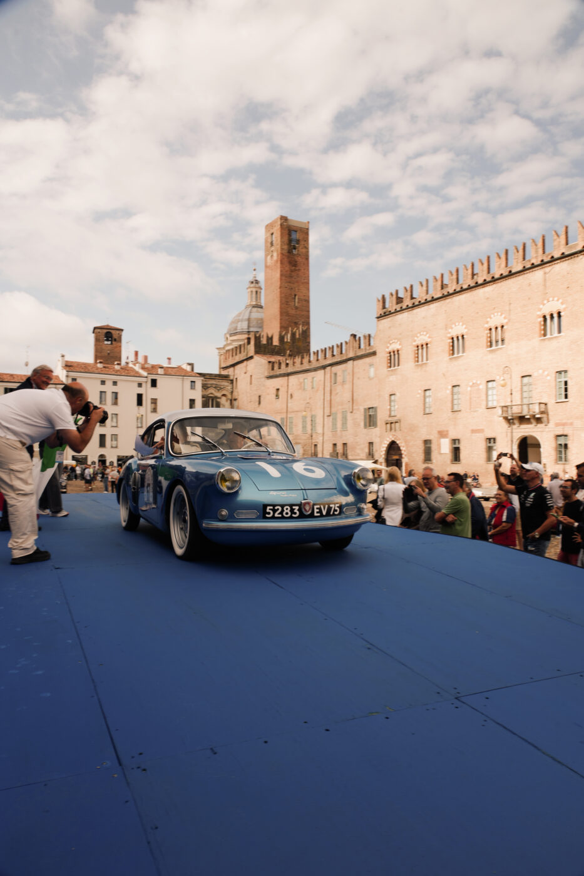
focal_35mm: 24
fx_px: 584
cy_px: 438
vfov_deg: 73.8
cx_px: 292
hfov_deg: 53.1
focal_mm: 24
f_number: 13
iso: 100
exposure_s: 1/40
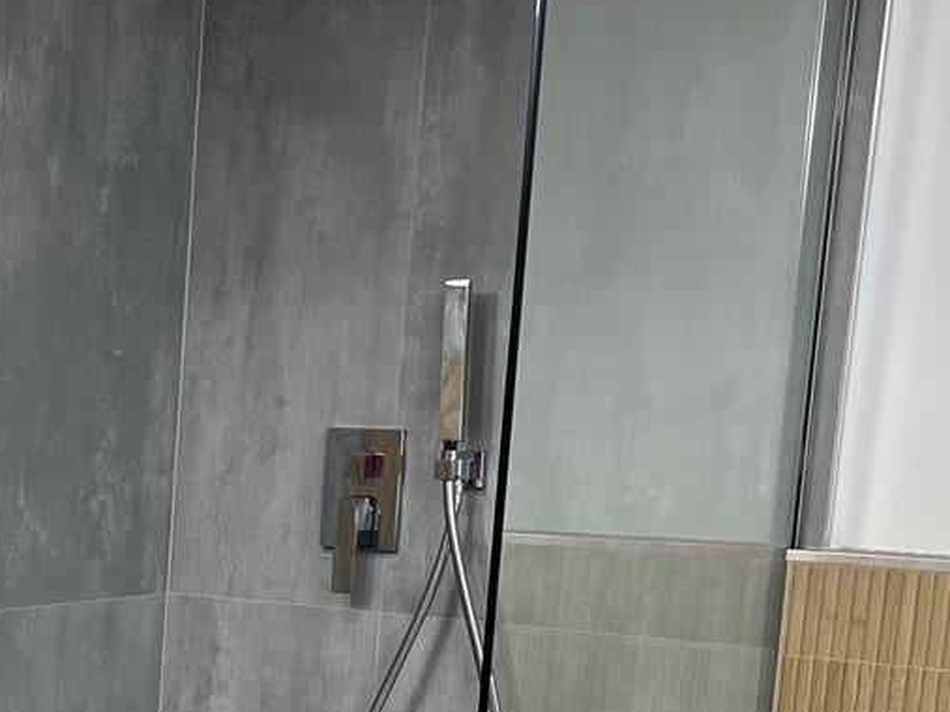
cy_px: 800
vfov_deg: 17.3
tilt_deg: -11.1
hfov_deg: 22.2
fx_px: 2250
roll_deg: -1.6
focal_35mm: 82
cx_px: -159
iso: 64
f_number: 1.5
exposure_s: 1/120
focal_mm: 5.7
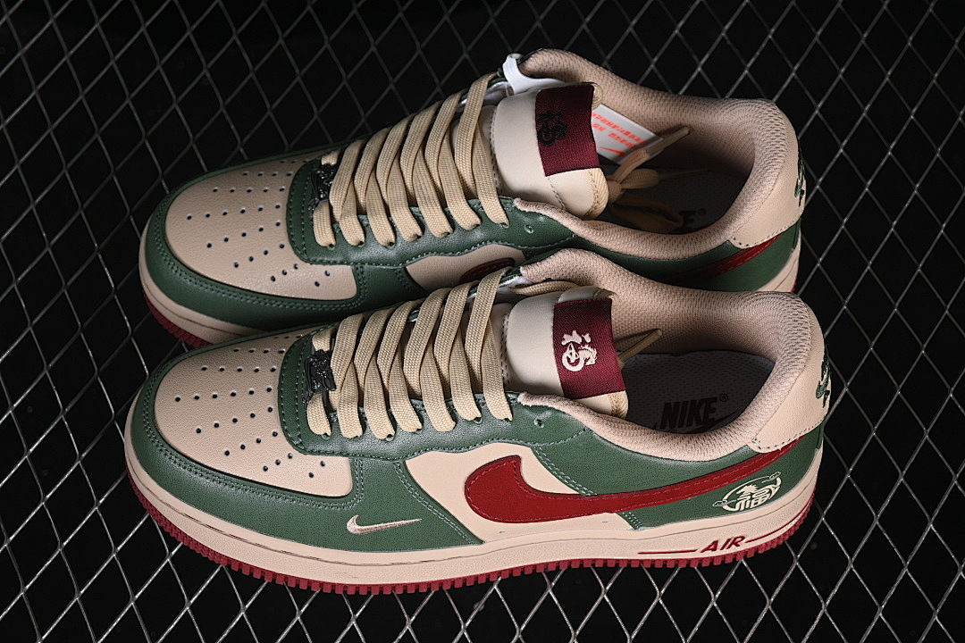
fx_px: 2010
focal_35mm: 75
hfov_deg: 27.0
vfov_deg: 18.2
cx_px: 482
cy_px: 322
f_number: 7.1
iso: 160
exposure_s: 1/80
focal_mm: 50
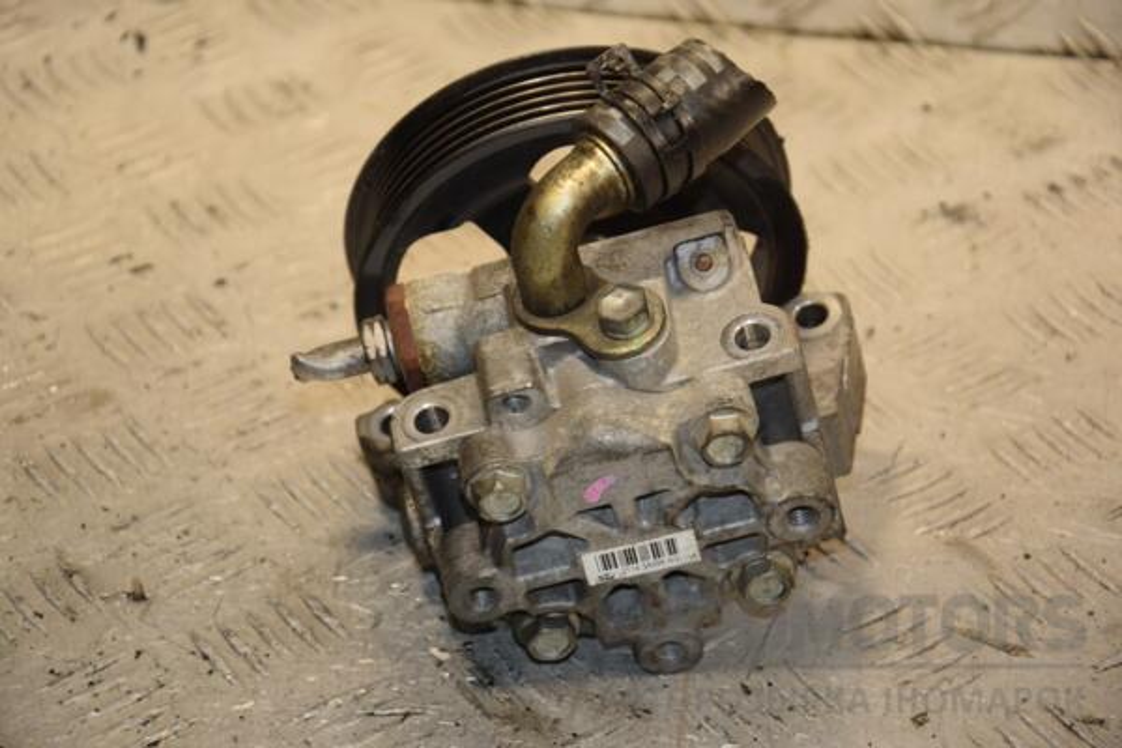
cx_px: 561
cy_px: 374
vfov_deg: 10.8
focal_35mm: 128
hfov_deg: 16.1
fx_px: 3973
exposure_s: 1/200
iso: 800
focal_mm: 85
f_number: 5.6
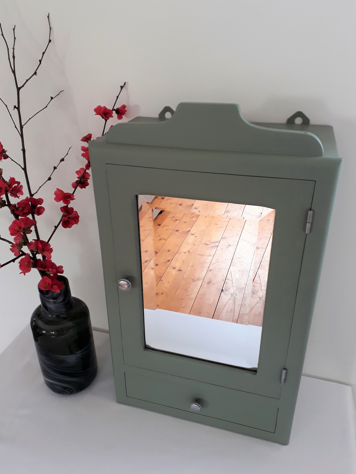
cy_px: 240
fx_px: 384
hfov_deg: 49.7
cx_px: 175
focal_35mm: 28
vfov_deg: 63.4
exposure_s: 1/33
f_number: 1.9
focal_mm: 3.6
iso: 100
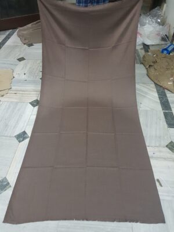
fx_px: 174
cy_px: 116
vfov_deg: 67.3
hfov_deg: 53.1
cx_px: 87
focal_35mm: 26
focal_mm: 4.2
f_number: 1.7
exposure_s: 1/10
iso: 250
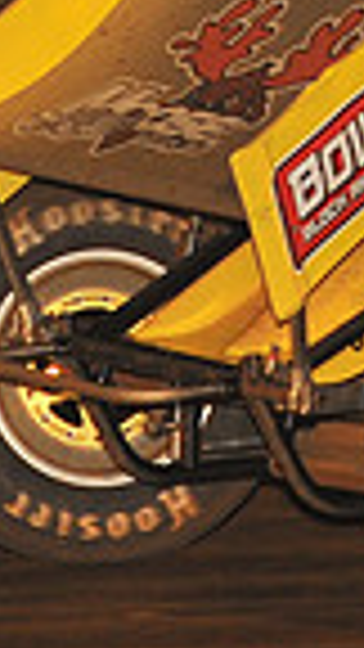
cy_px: -182
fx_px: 10518
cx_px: 867
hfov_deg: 2.0
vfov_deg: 3.5
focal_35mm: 613
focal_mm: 145
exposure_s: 1/320
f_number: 6.3
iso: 1000
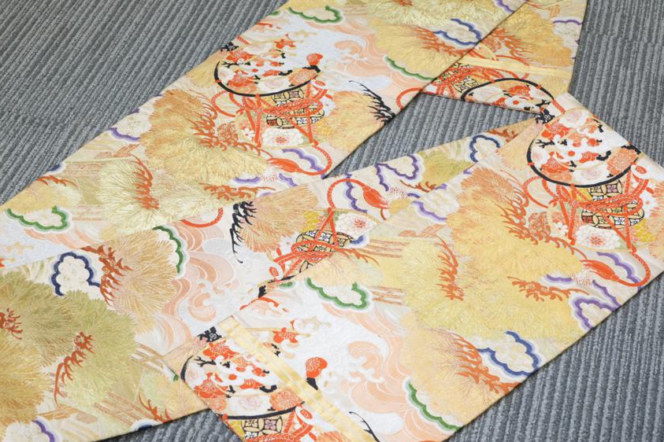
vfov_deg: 18.9
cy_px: 172
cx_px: 296
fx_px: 1328
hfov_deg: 28.1
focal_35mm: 72
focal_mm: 56
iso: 2000
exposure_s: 1/50
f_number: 9
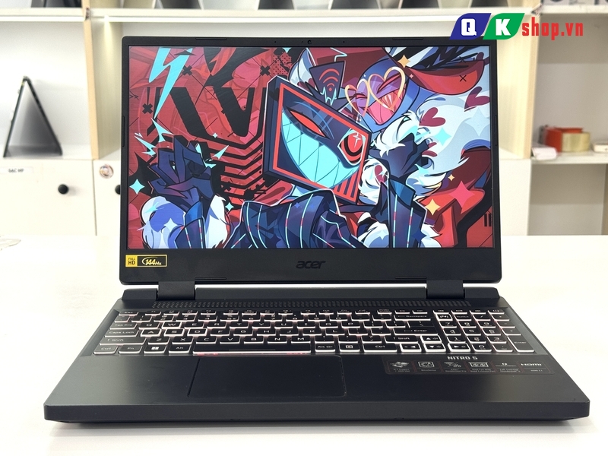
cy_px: 228
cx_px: 304
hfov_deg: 39.7
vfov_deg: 30.3
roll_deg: +0.9
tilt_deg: -12.0
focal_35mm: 48
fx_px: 843
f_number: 1.78
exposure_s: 1/121
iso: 80
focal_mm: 6.76
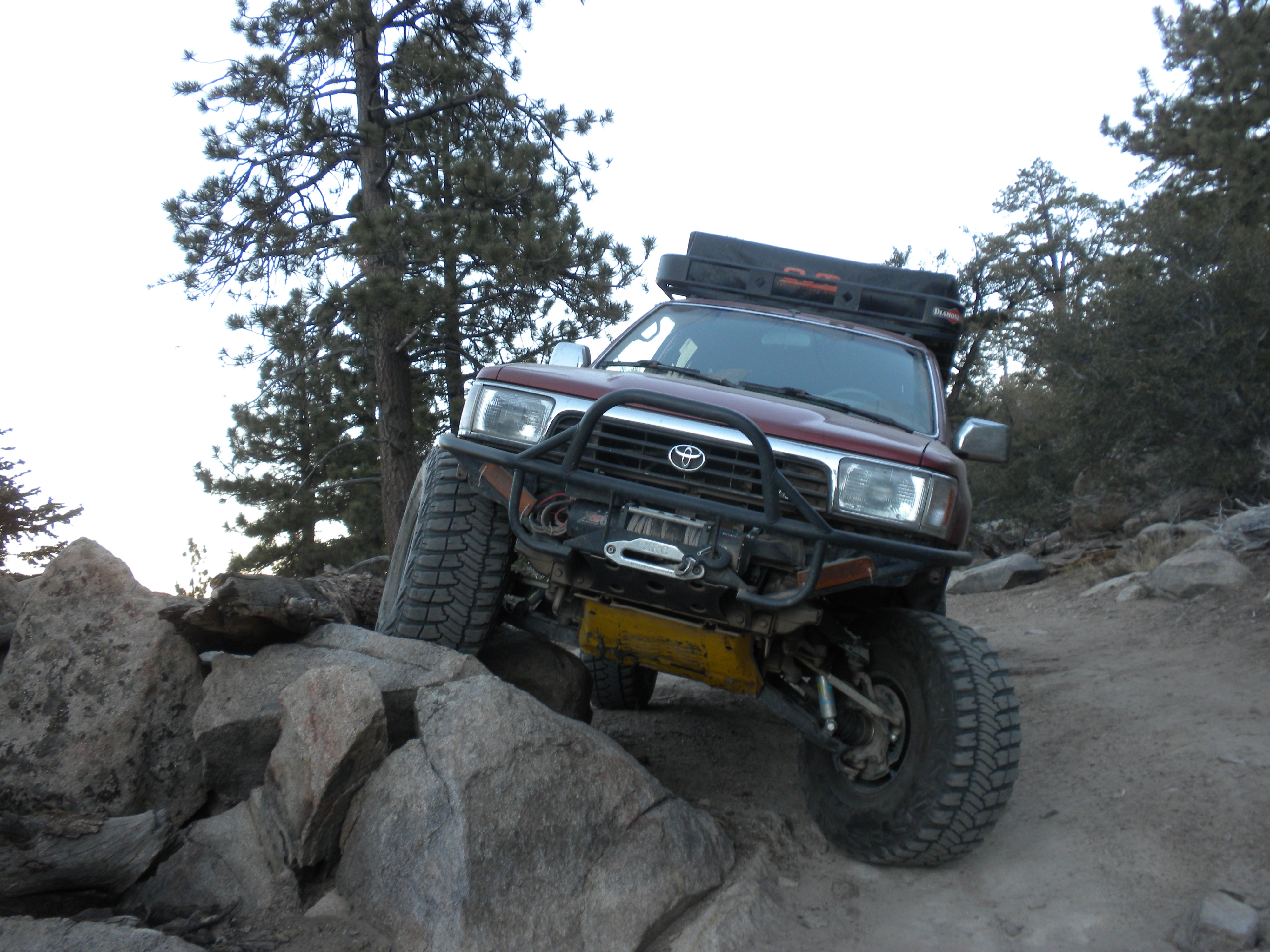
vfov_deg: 38.7
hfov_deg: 50.1
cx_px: 635
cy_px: 476
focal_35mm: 37
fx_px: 1357
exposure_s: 1/55
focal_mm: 6.6
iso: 110
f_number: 3.5
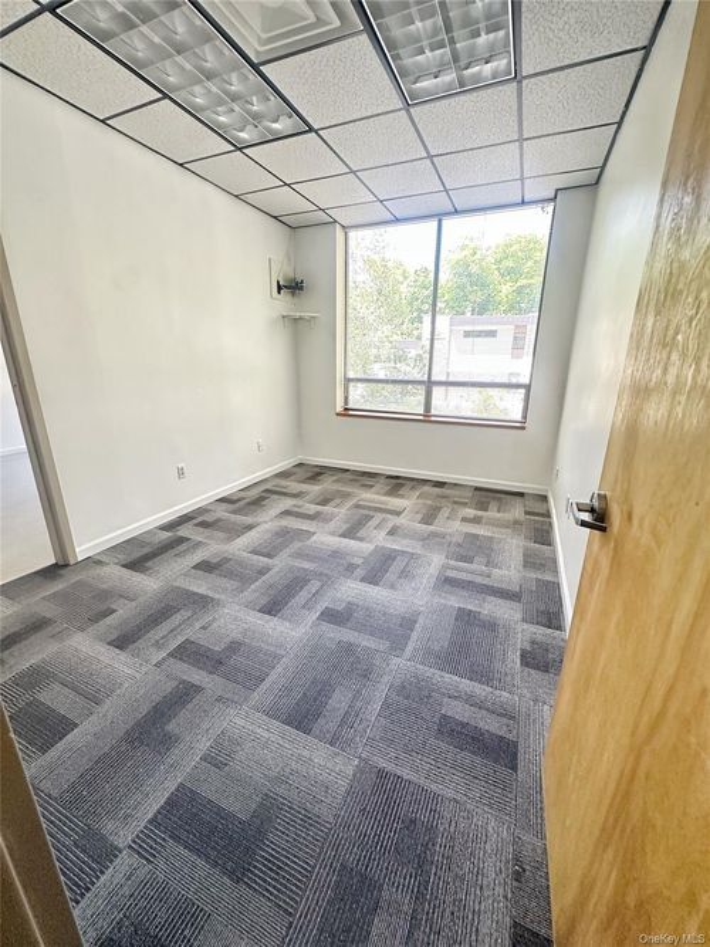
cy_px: 474
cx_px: 355
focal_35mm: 14
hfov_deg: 85.7
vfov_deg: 102.1
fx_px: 383
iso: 320
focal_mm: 2.22
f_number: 2.2
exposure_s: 1/84
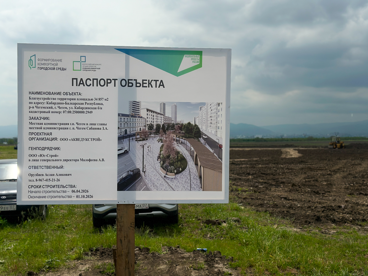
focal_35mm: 48
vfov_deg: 30.3
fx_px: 510
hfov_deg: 39.7
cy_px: 138
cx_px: 184
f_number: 1.8
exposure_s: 1/19000
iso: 80
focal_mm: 6.86
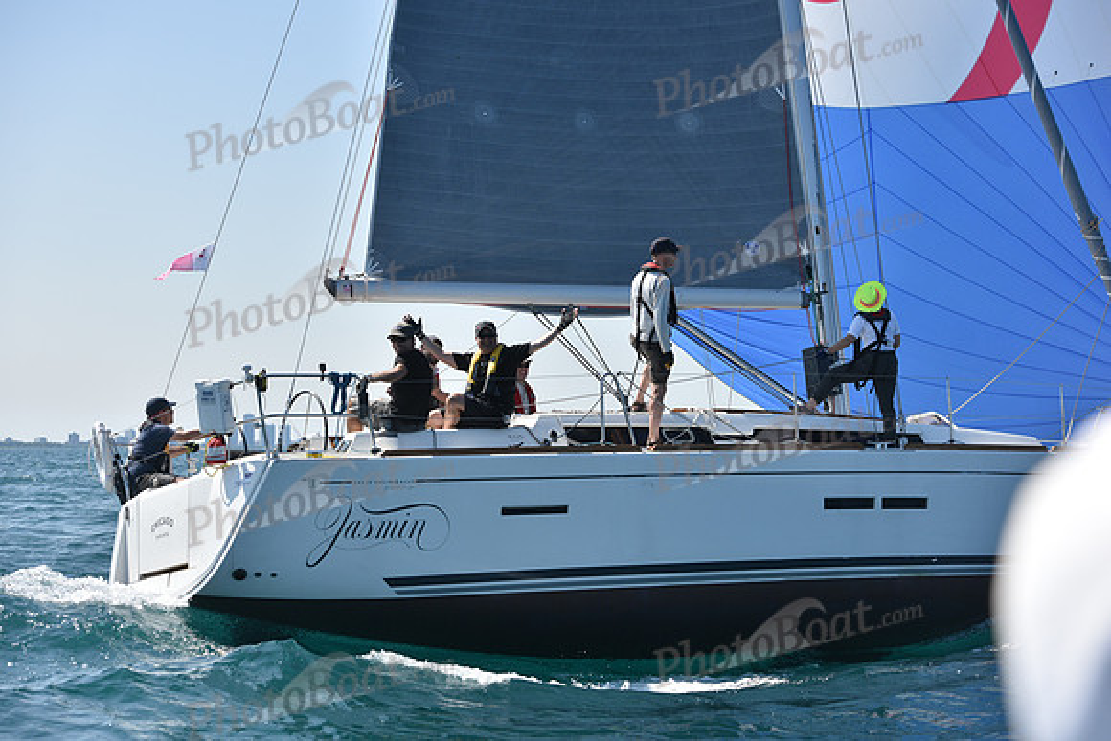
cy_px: 370
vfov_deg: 19.5
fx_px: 2161
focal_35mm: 70
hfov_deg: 28.8
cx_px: 556
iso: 250
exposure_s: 1/1600
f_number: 5.6
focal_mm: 70
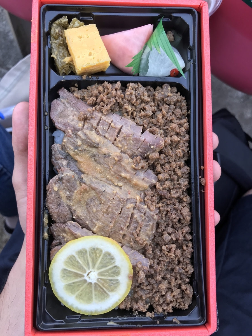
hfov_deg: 49.7
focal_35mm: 28
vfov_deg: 63.4
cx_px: 126
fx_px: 272
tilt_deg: -81.6
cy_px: 168
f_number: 1.8
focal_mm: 3.99
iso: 20
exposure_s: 1/123
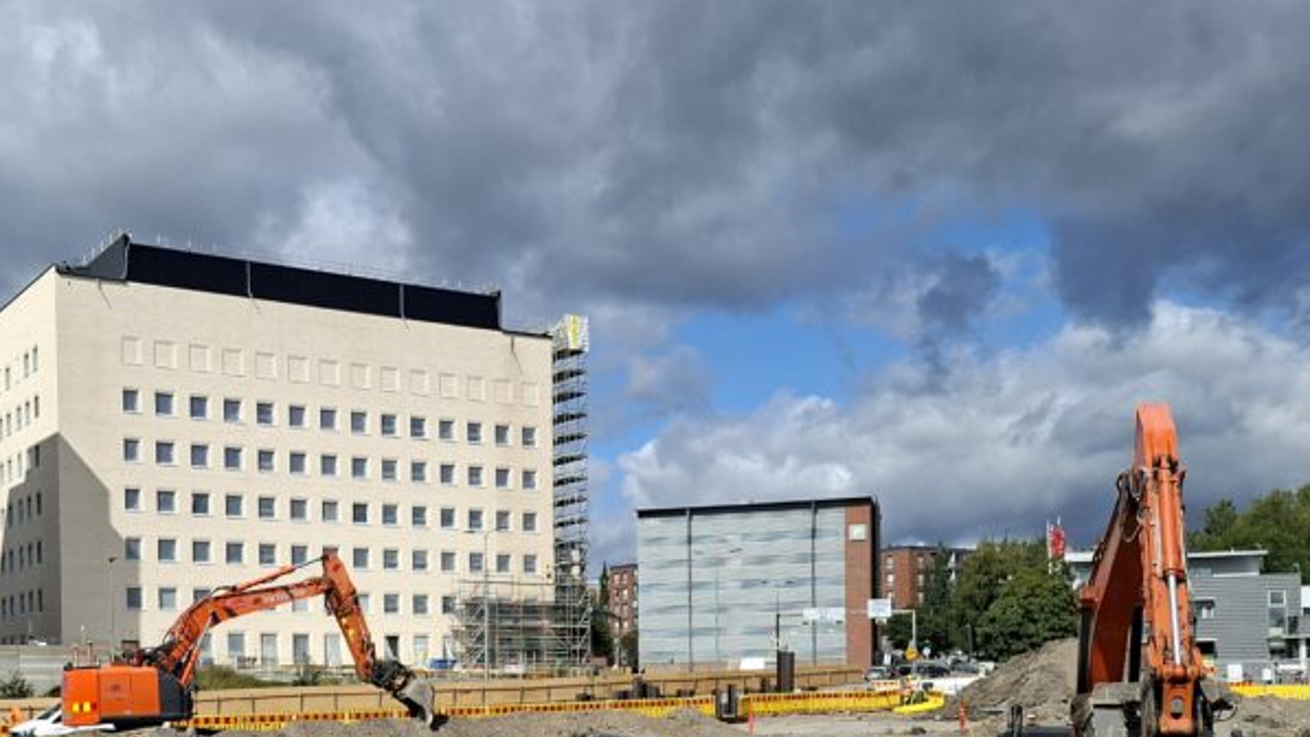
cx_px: 415
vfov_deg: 26.5
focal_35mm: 43
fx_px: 1494
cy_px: 700
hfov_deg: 46.5
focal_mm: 5.54
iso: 50
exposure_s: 1/2336
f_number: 1.8
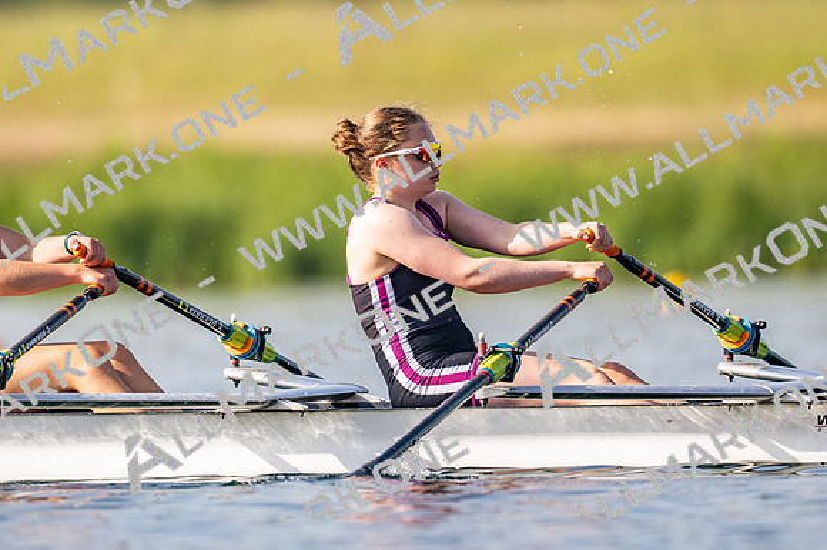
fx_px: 20662
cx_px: 414
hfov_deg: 2.3
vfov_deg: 1.5
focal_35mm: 900
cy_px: 275
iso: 180
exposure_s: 1/2500
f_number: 4
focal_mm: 600
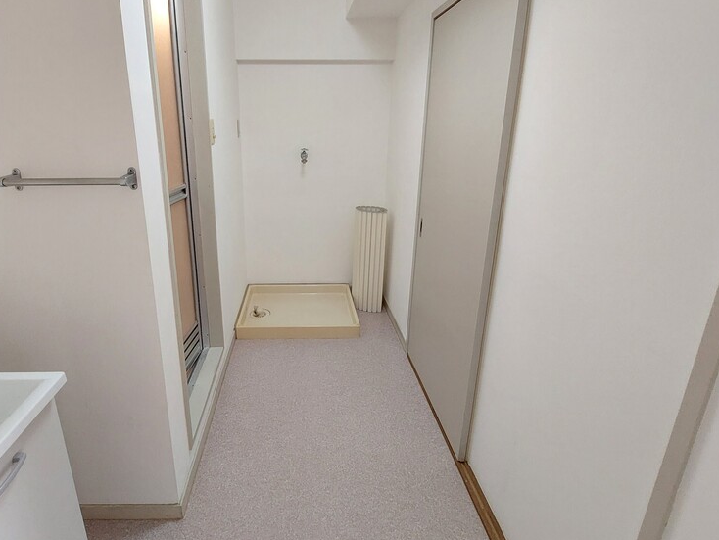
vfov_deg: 74.1
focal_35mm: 17
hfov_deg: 90.6
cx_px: 317
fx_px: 353
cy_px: 221
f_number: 2.2
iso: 320
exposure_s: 1/60
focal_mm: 1.74
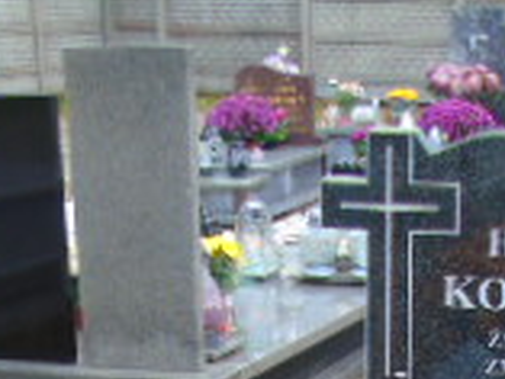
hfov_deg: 19.2
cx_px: 315
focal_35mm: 102
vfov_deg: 12.7
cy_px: 768
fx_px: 1489
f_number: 3.4
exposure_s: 1/30
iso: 80
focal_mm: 4.4
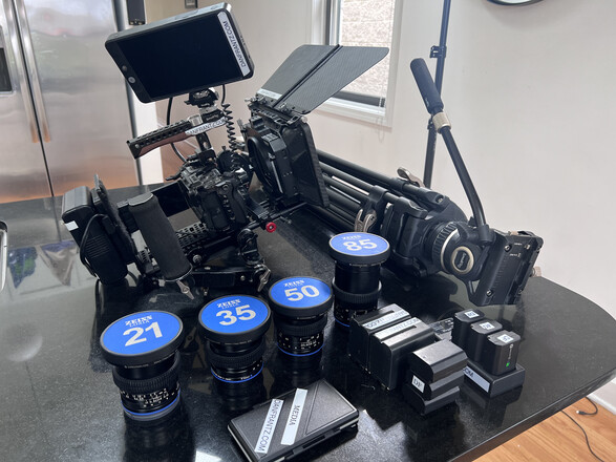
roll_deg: -1.2
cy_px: 231
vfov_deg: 53.0
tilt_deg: -21.7
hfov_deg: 67.3
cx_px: 308
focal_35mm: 26
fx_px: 463
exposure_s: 1/101
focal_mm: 5.7
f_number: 1.5
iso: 125
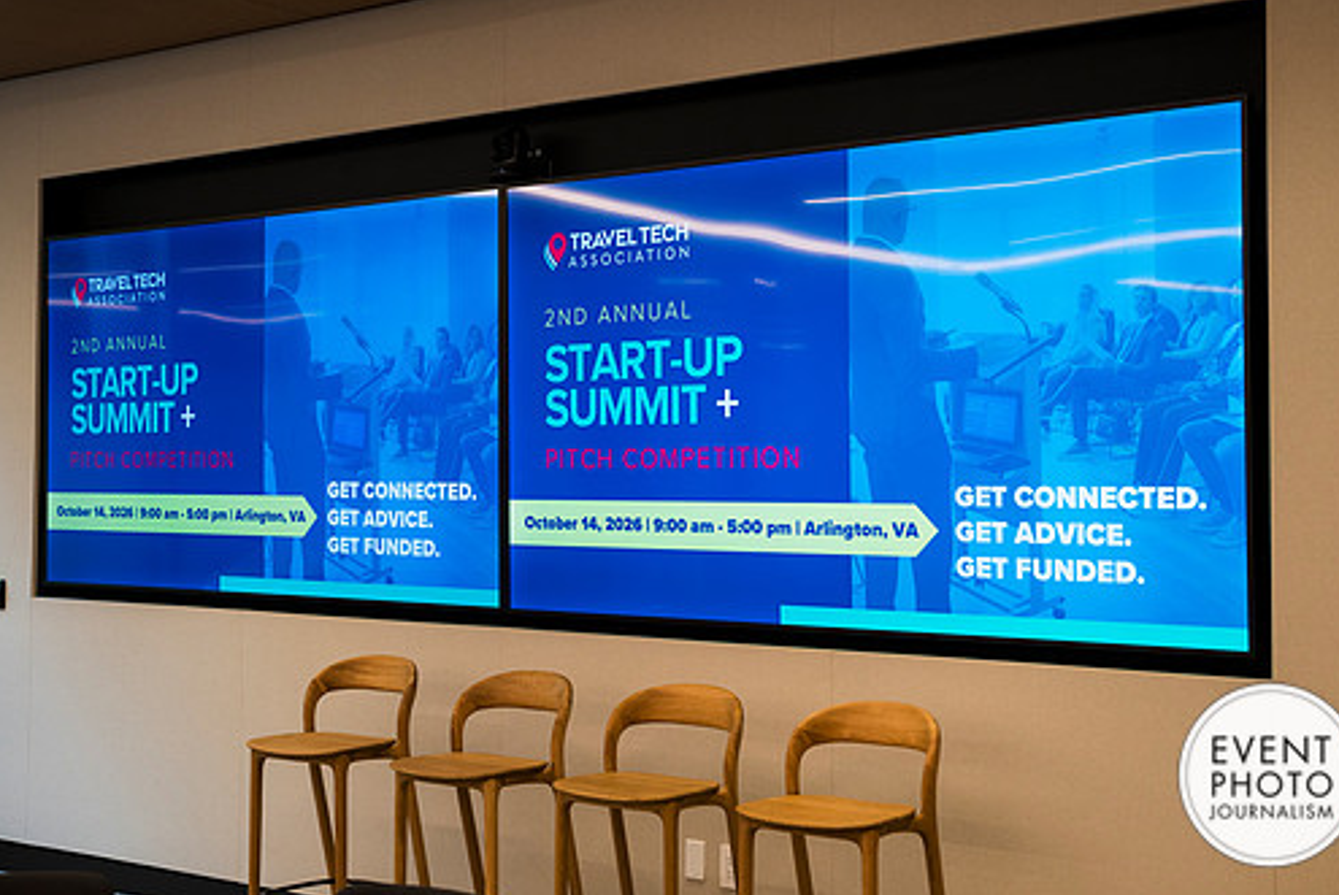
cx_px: 668
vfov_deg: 28.1
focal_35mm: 48
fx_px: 1787
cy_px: 431
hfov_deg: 41.1
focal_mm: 41
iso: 560
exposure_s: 1/200
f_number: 3.2
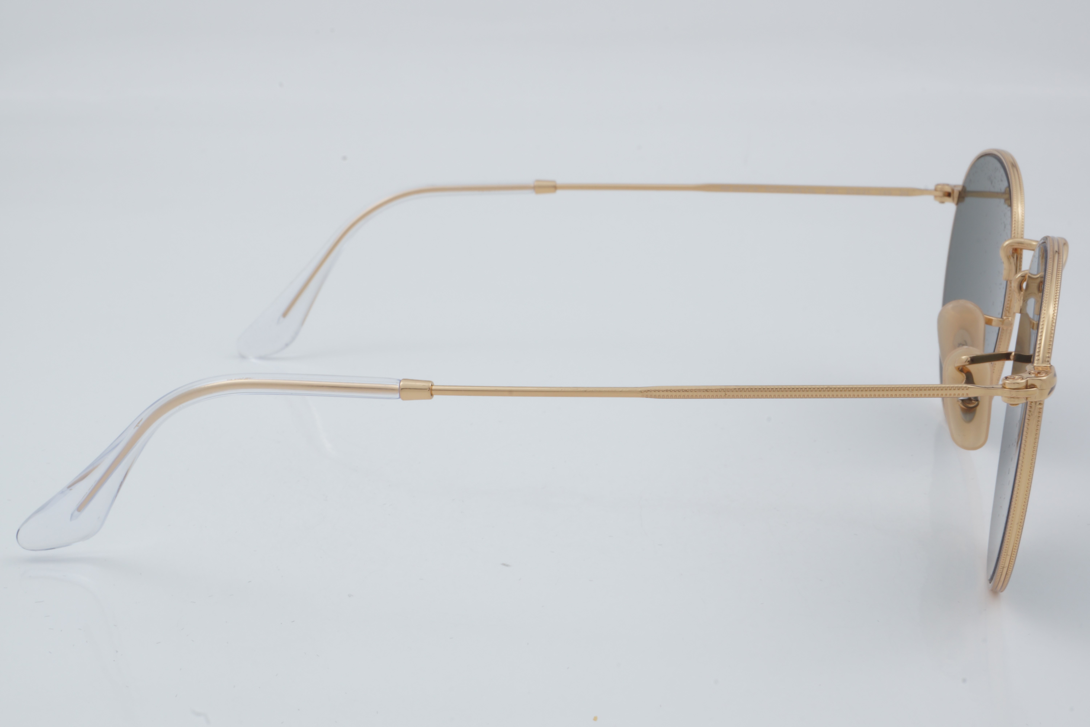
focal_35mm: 68
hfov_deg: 29.9
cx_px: 545
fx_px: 2044
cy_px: 364
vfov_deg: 20.2
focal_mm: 45
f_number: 29
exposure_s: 1/4
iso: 100
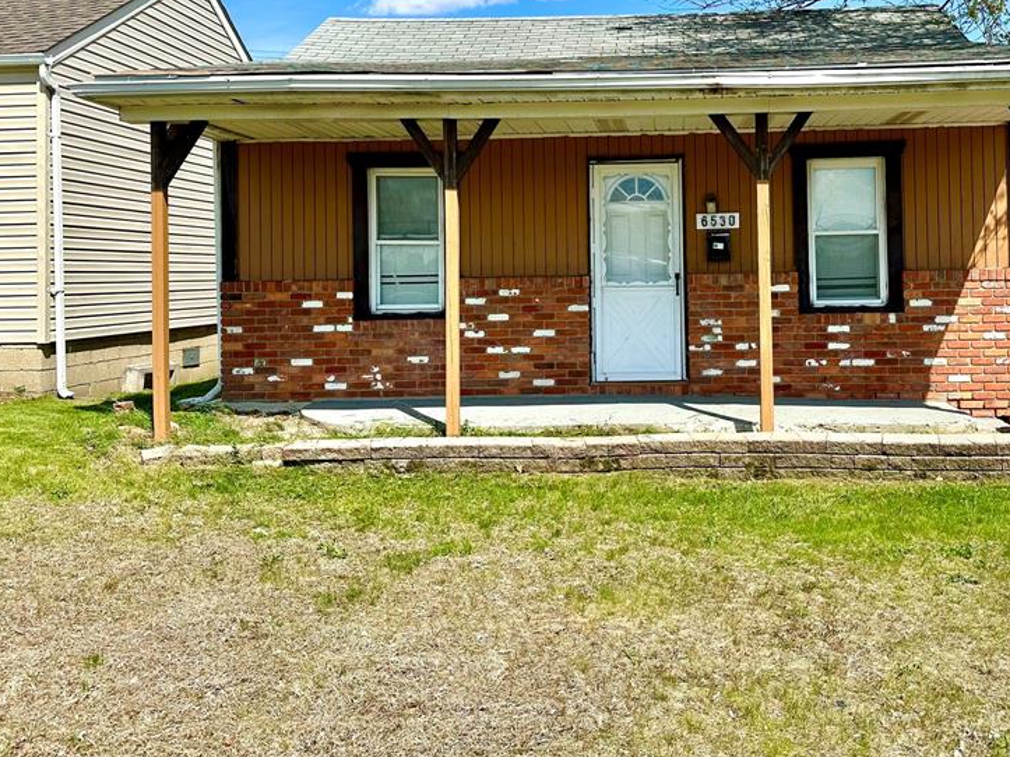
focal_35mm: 34
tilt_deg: -0.1
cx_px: 633
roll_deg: +0.8
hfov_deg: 53.4
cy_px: 247
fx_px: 992
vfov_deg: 41.2
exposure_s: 1/4184
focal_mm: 6.86
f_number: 1.78
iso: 80
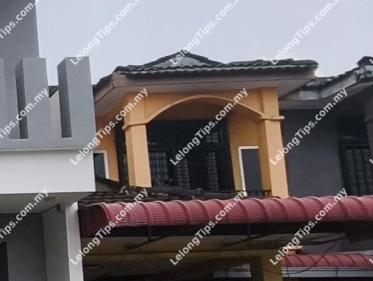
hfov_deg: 23.9
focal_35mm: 57
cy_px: 209
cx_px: -230
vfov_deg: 25.4
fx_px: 615
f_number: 2.2
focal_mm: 1.67
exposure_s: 1/2542
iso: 50
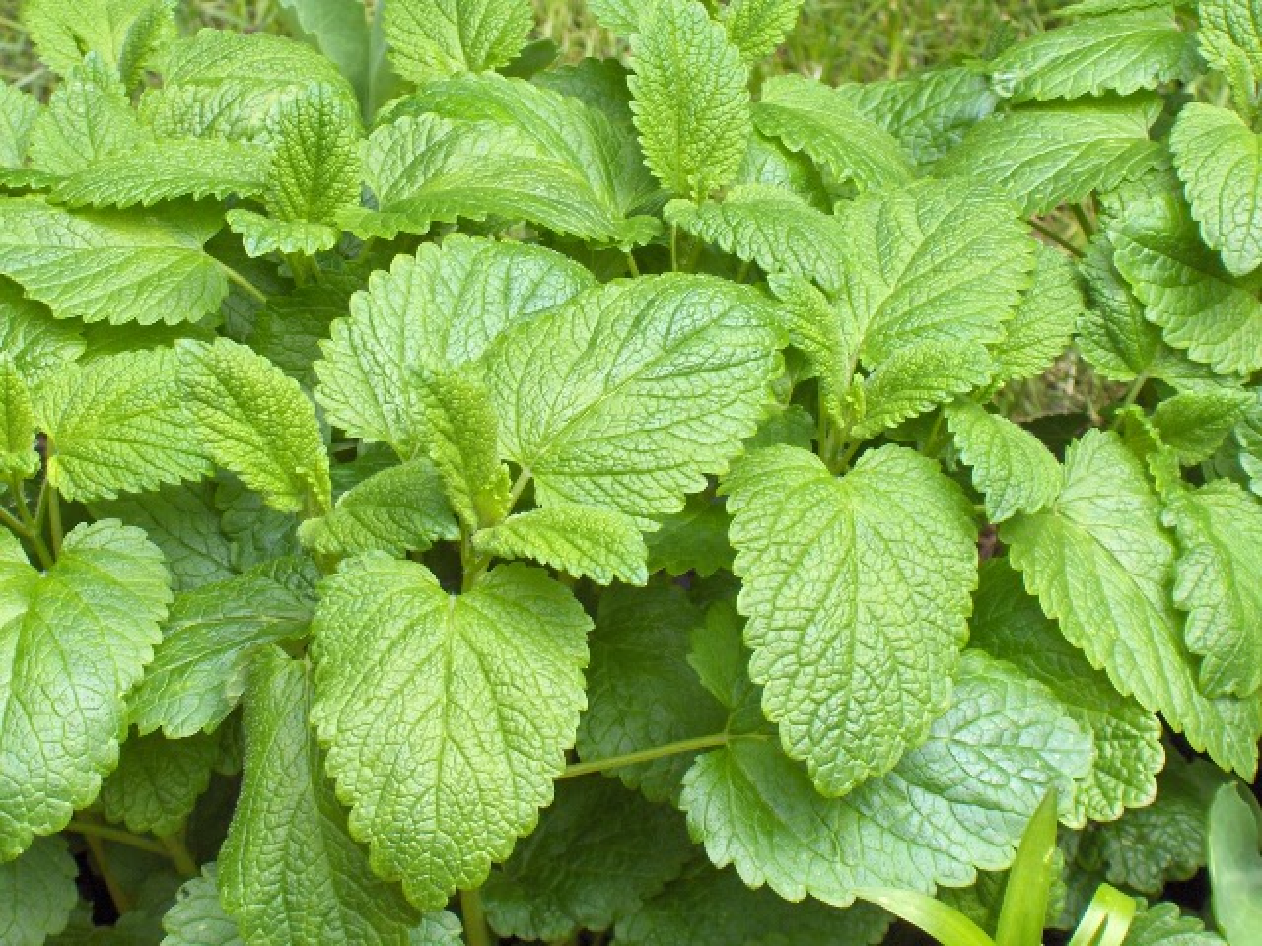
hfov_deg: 16.8
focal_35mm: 117
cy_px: 473
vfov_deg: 12.7
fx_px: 4265
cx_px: 631
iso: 100
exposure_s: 1/156
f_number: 4.9
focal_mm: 24
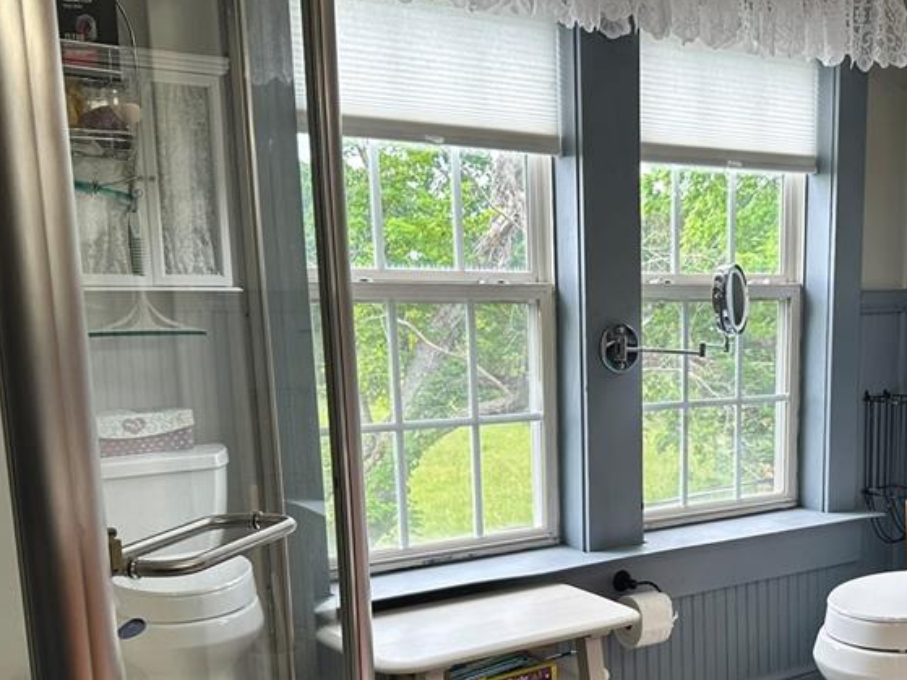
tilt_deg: -10.1
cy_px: 537
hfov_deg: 41.9
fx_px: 1153
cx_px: 659
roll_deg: +0.5
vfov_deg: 32.0
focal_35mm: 44
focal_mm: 6.86
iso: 80
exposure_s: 1/246
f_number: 1.78
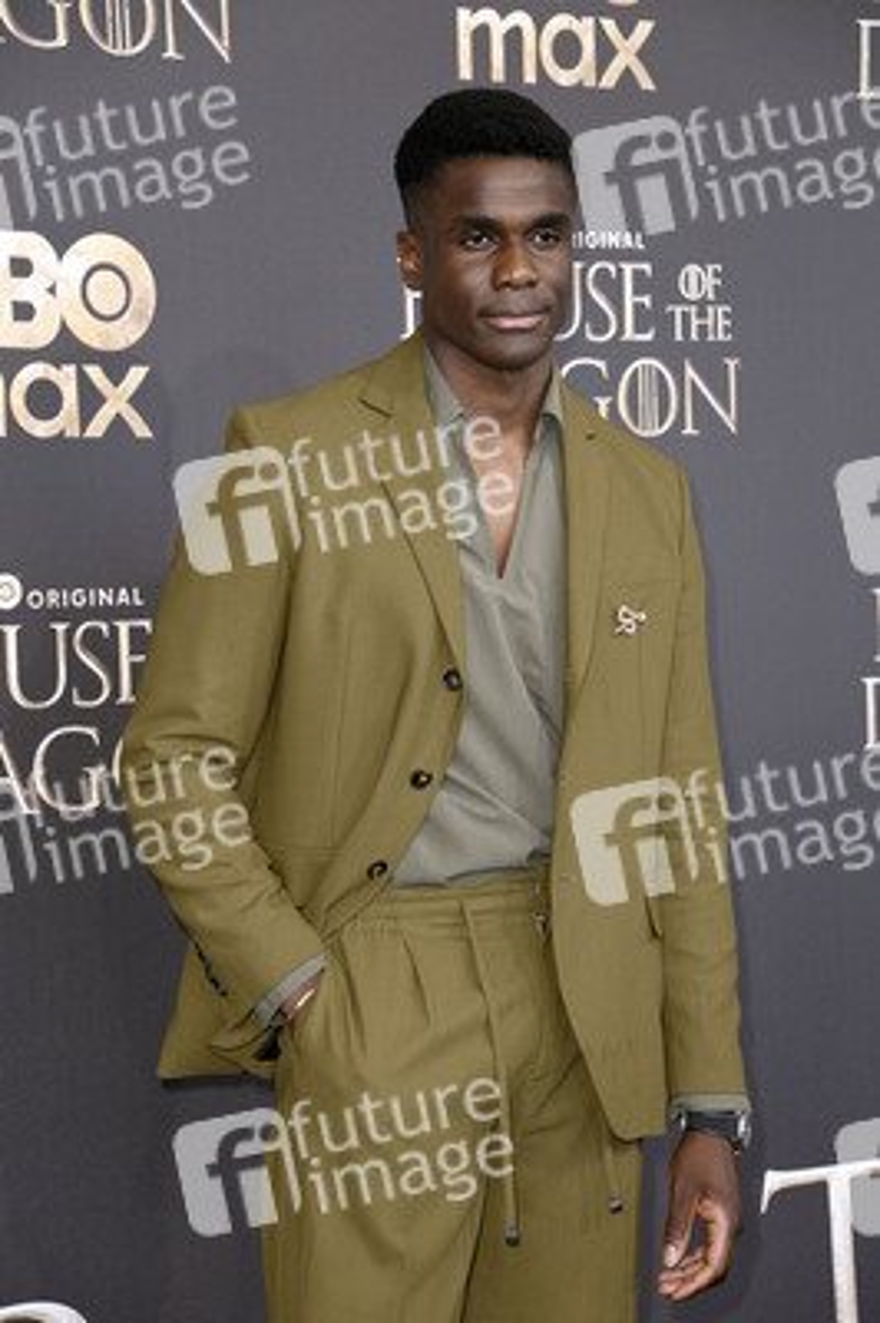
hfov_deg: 13.9
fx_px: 3599
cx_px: 440
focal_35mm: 98
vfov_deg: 20.8
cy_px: 662
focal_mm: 98
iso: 500
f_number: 5.6
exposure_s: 1/250
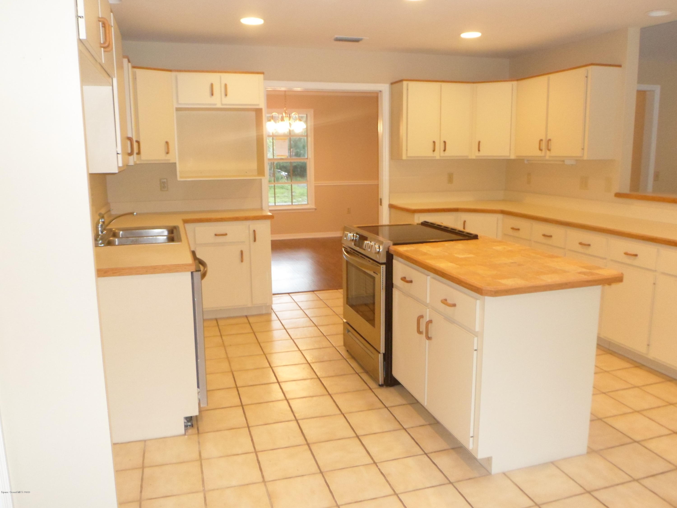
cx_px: 338
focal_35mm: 27
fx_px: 528
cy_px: 254
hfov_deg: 65.3
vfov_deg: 51.4
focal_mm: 4.9
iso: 320
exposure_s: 1/30
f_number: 3.3
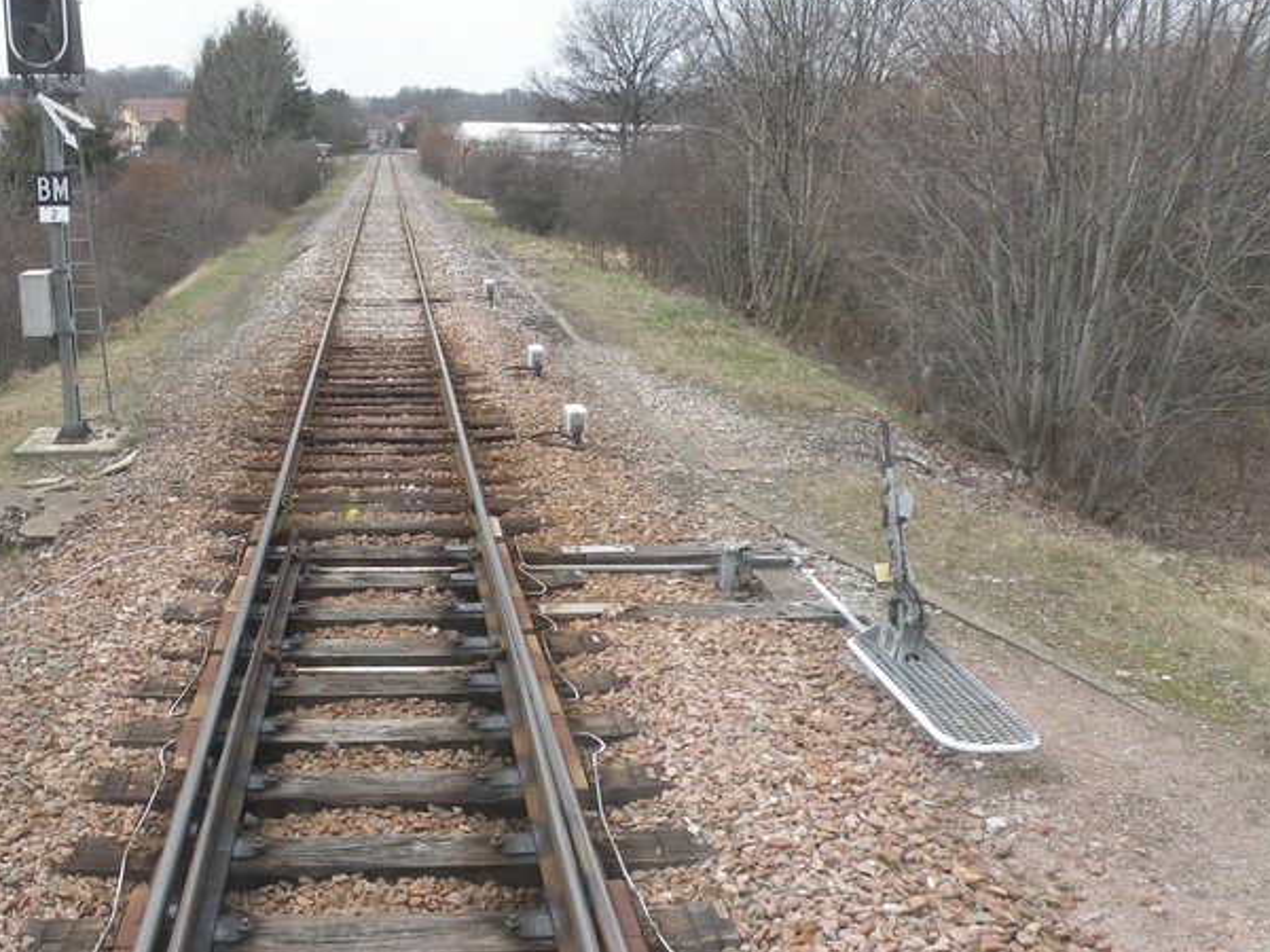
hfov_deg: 50.5
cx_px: 434
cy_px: 520
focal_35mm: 36
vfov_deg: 39.6
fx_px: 1321
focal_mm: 4.7
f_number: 5
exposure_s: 1/168
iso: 64
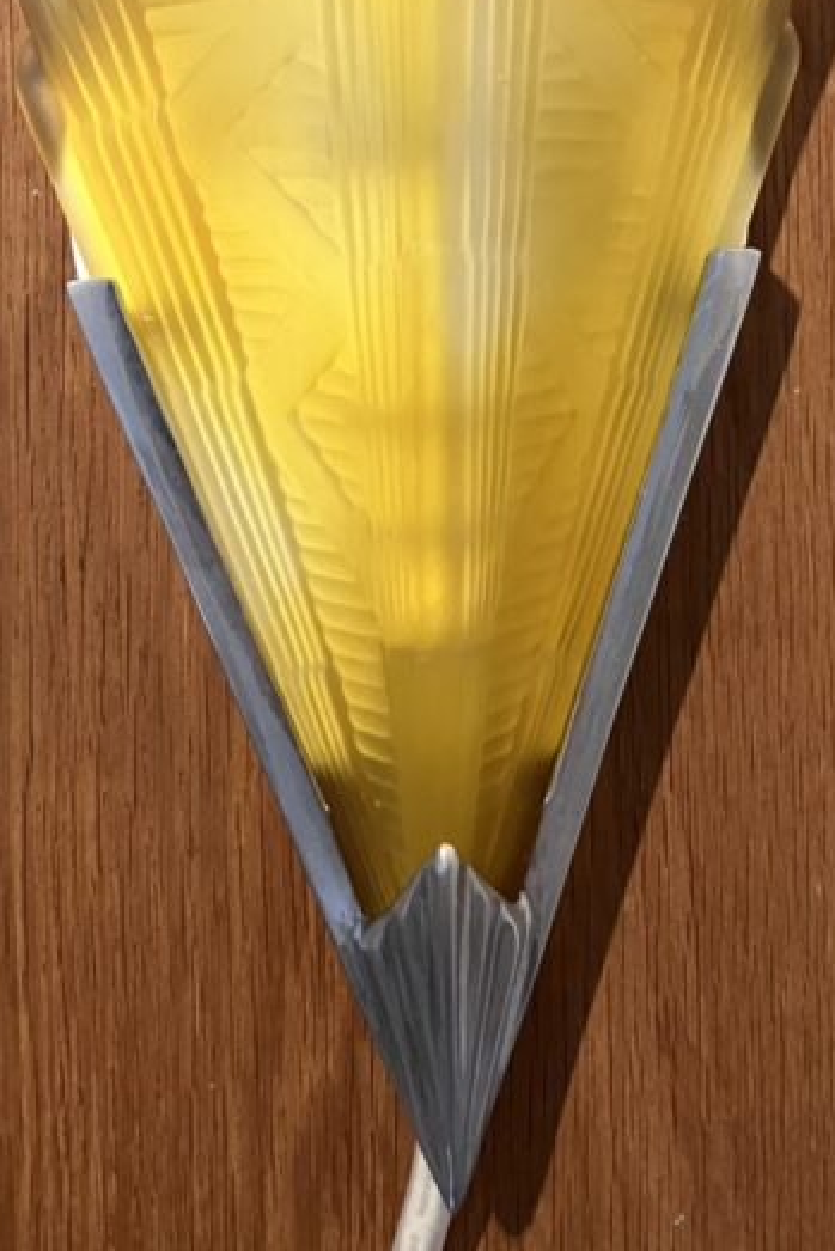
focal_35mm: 57
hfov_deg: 23.8
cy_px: 199
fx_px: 1982
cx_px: 421
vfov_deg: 33.7
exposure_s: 1/50
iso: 250
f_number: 1.8
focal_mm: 3.99
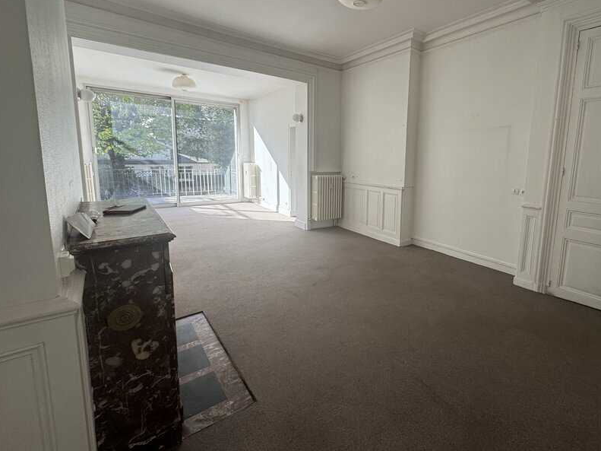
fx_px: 295
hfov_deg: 89.9
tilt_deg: -7.5
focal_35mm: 17
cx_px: 359
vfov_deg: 74.4
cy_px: 195
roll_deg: -0.8
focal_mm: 2.22
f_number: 2.2
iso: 40
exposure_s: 1/224
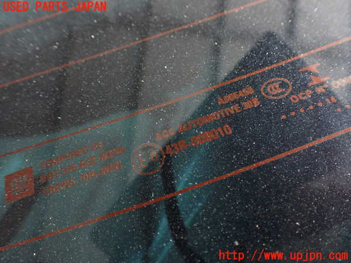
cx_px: 176
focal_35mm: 30
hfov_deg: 60.0
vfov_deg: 46.8
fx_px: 304
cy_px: 132
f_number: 2.3
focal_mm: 5.4
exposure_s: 1/60
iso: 800
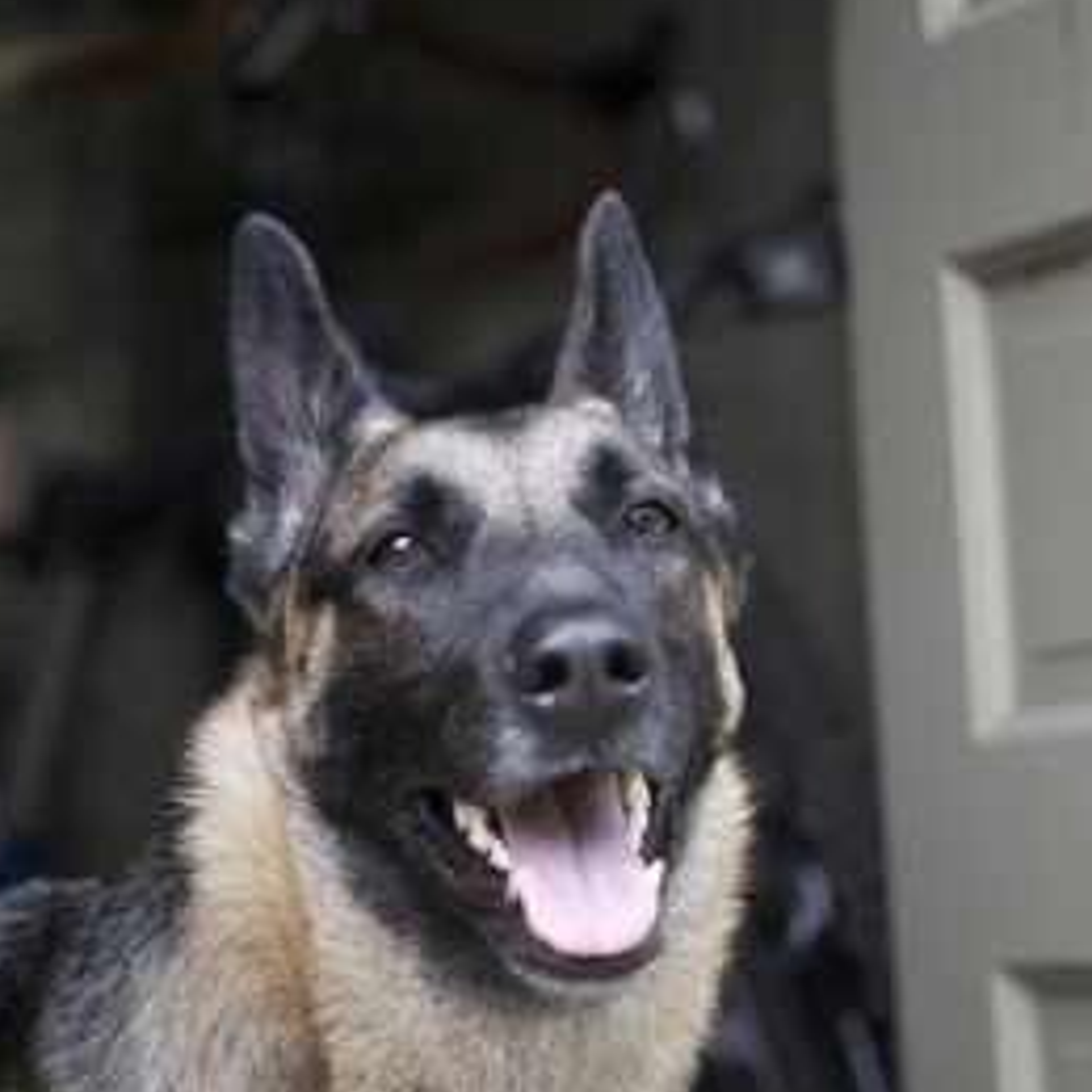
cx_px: 357
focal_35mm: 132
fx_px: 4711
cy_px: 592
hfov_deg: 13.2
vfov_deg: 13.2
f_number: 3.2
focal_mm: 60
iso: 200
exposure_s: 1/160
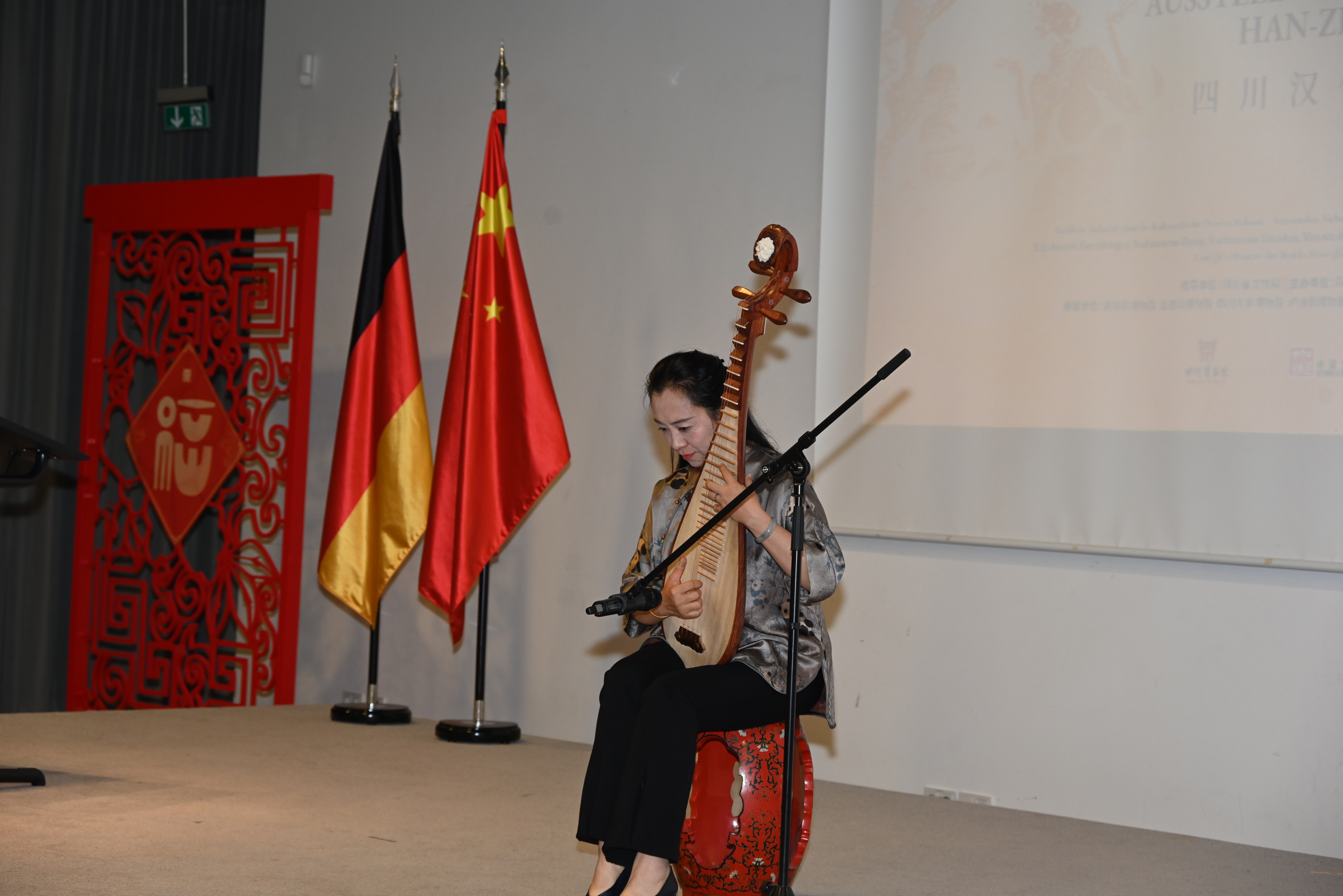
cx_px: 672
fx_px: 2872
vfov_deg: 17.7
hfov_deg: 26.3
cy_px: 448
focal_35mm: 77
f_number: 6
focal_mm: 77
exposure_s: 1/60
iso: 640
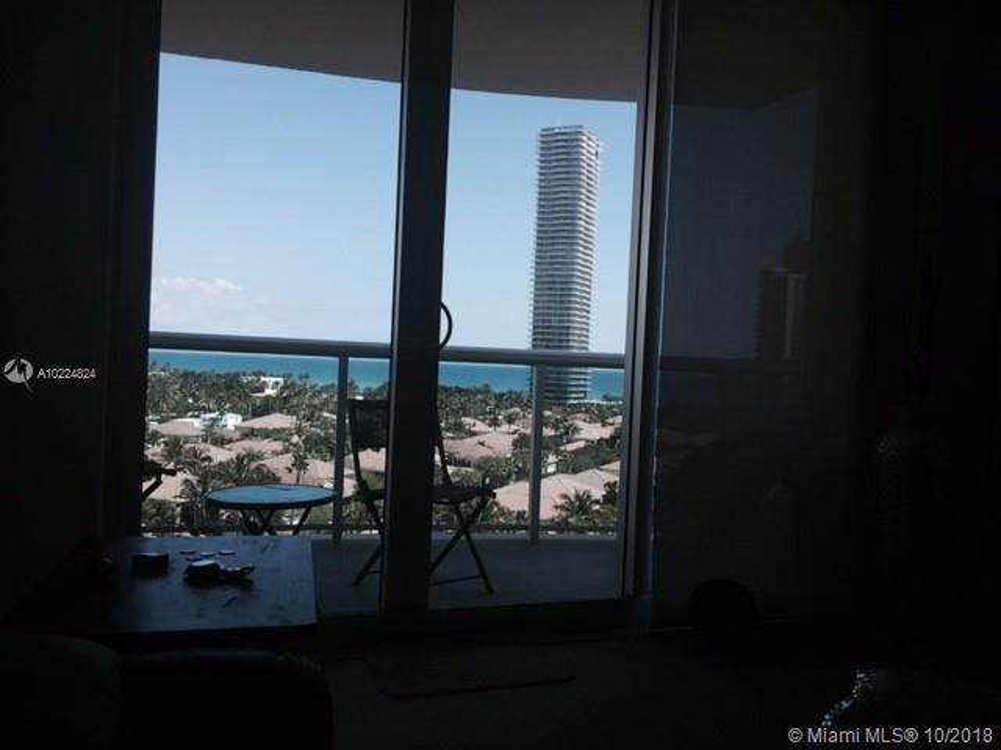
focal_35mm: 29
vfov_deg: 48.2
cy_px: 375
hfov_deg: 61.7
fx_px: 839
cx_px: 500
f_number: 2.2
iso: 32
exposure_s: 1/1064
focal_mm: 4.15
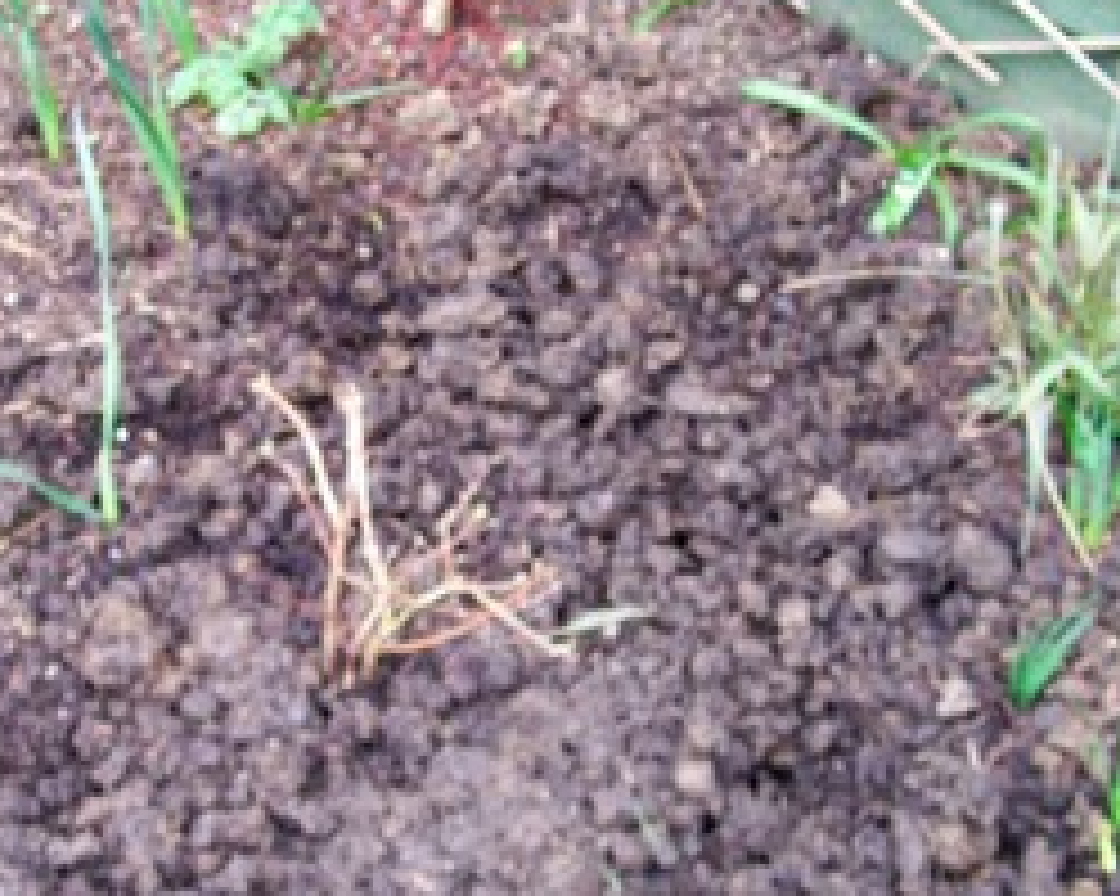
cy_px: 459
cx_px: 364
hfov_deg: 30.3
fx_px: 2054
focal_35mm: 62
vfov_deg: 24.6
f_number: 2.7
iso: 80
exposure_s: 1/43.5
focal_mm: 6
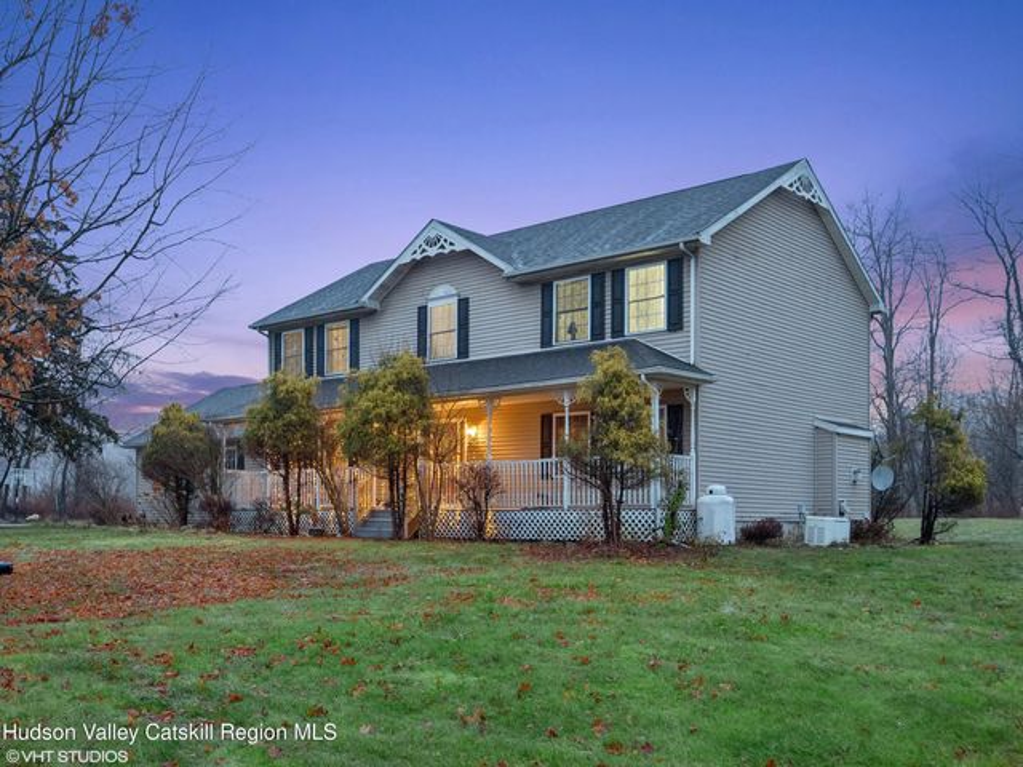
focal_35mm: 34
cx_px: 512
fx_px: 1005
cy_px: 384
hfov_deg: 54.0
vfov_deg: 41.8
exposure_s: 1/8
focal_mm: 17
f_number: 4
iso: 800
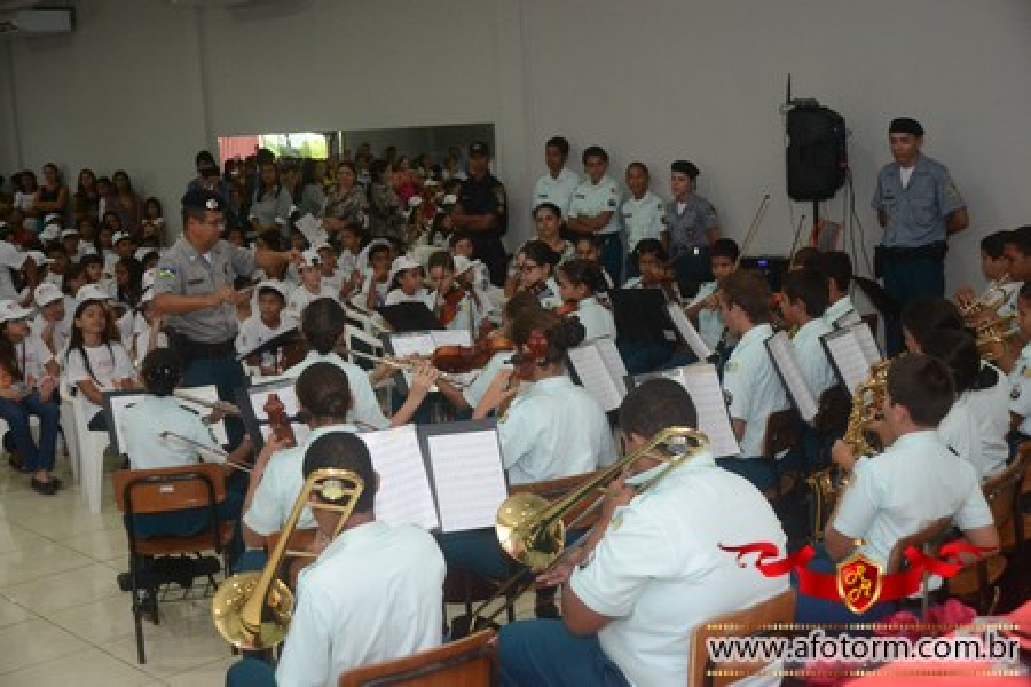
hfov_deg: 41.1
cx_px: 516
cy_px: 344
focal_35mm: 48
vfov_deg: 28.1
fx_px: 1375
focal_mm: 32
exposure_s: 1/100
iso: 1600
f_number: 4.2
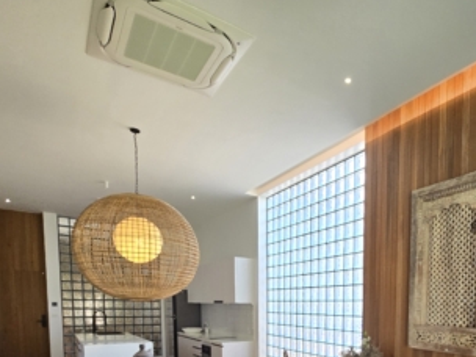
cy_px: 338
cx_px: 332
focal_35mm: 25
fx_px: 344
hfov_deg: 66.7
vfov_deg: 47.7
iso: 200
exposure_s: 1/359
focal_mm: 2.2
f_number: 2.2
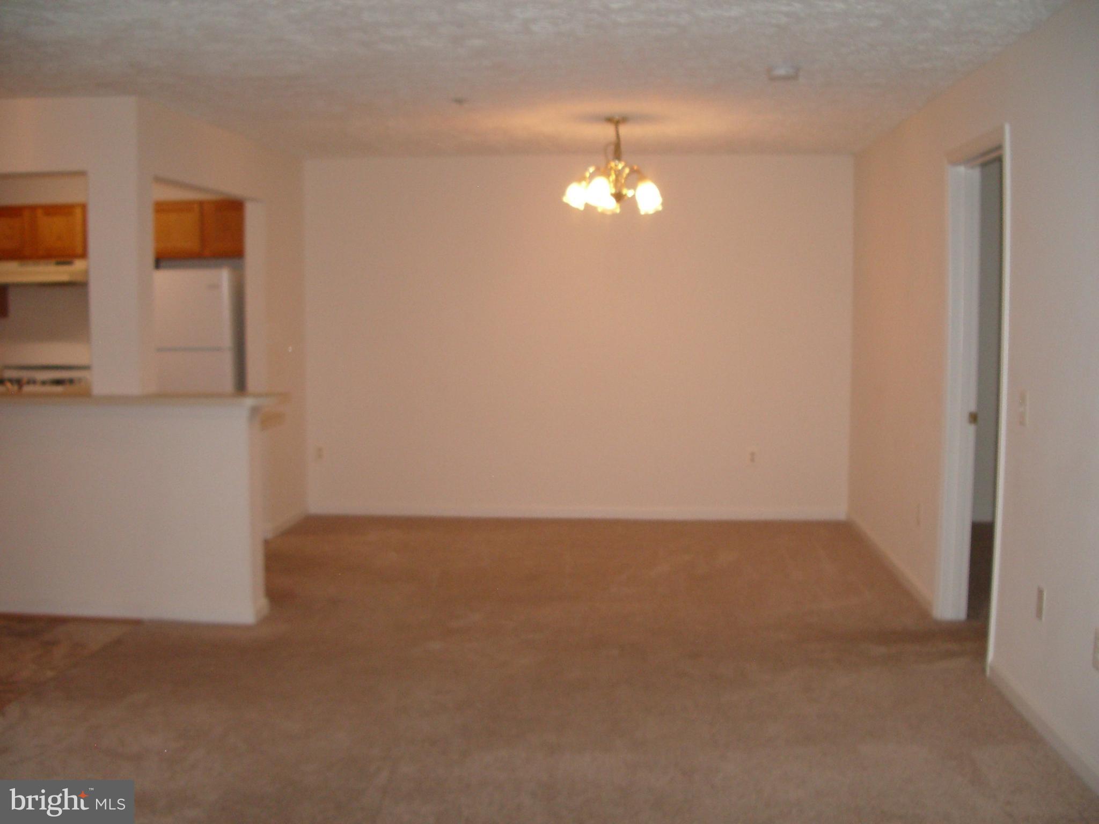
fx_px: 1111
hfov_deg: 52.6
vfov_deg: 40.7
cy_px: 412
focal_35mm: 35
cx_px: 550
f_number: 2.6
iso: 200
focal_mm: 5.8
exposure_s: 1/60
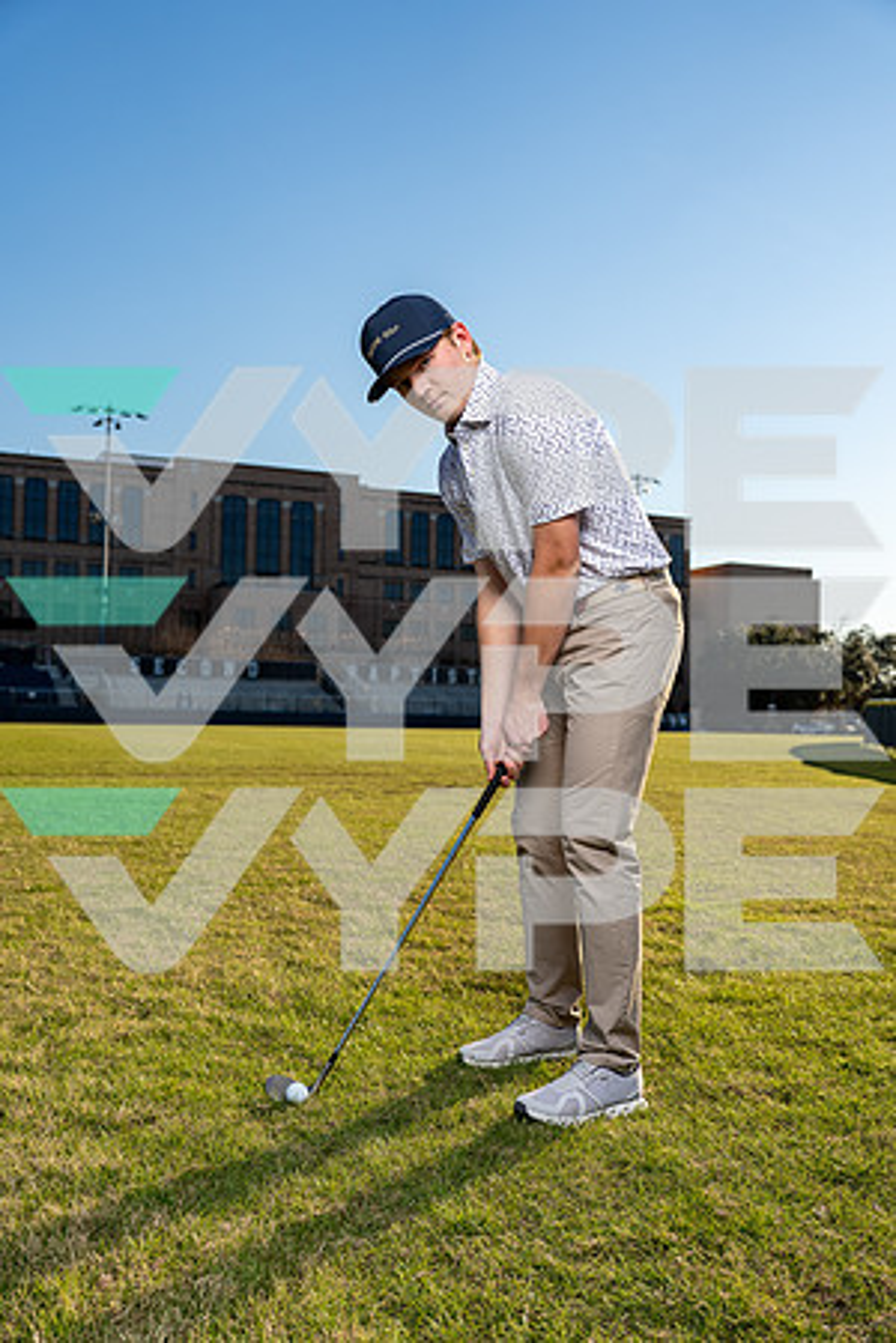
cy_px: 672
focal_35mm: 33
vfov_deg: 57.2
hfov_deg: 40.0
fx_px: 1232
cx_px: 448
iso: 250
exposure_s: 1/1250
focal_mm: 33
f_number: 4.5
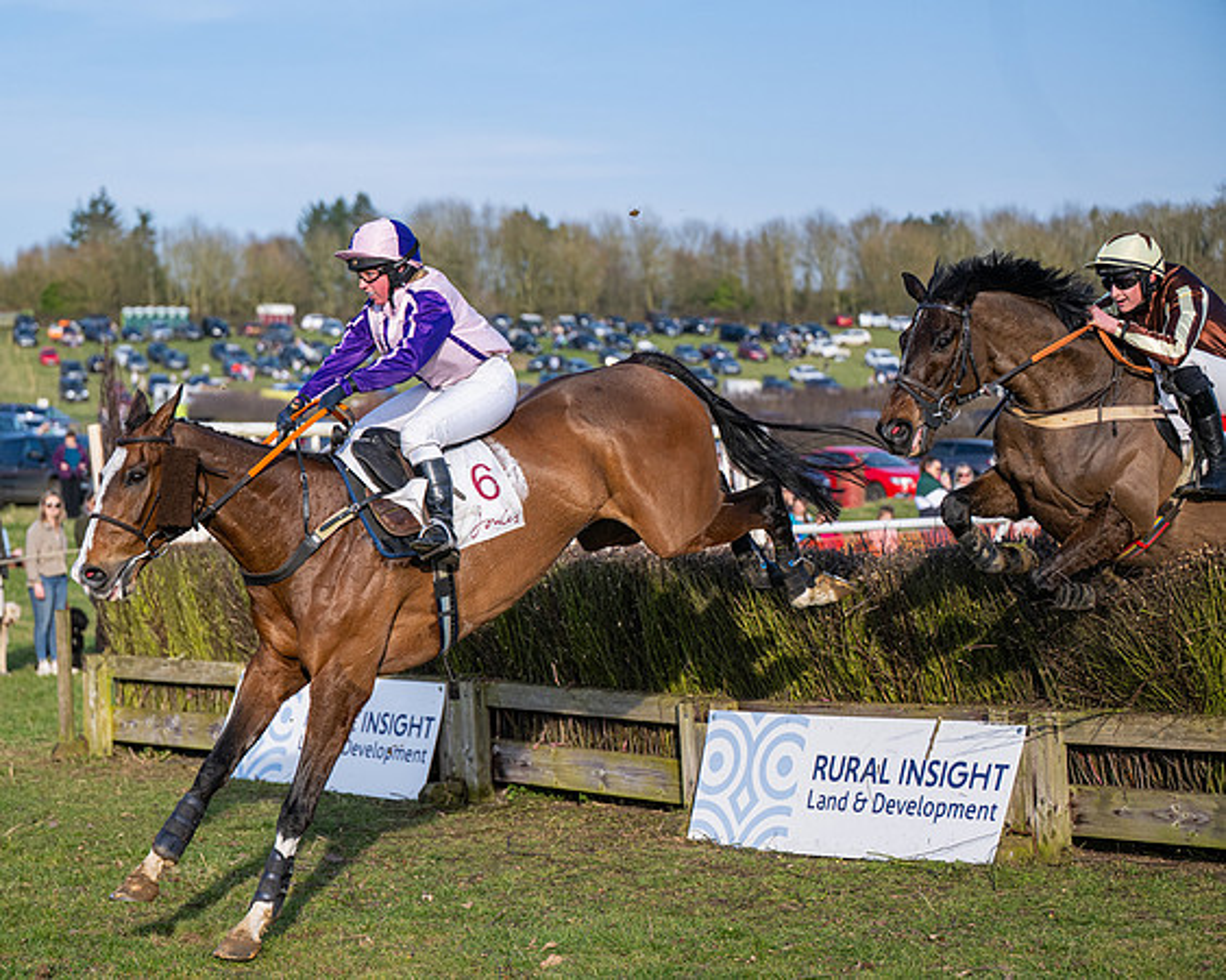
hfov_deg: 23.9
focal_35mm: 80
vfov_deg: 19.3
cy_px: 485
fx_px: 2889
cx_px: 483
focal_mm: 70
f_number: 2.8
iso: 400
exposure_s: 1/4000
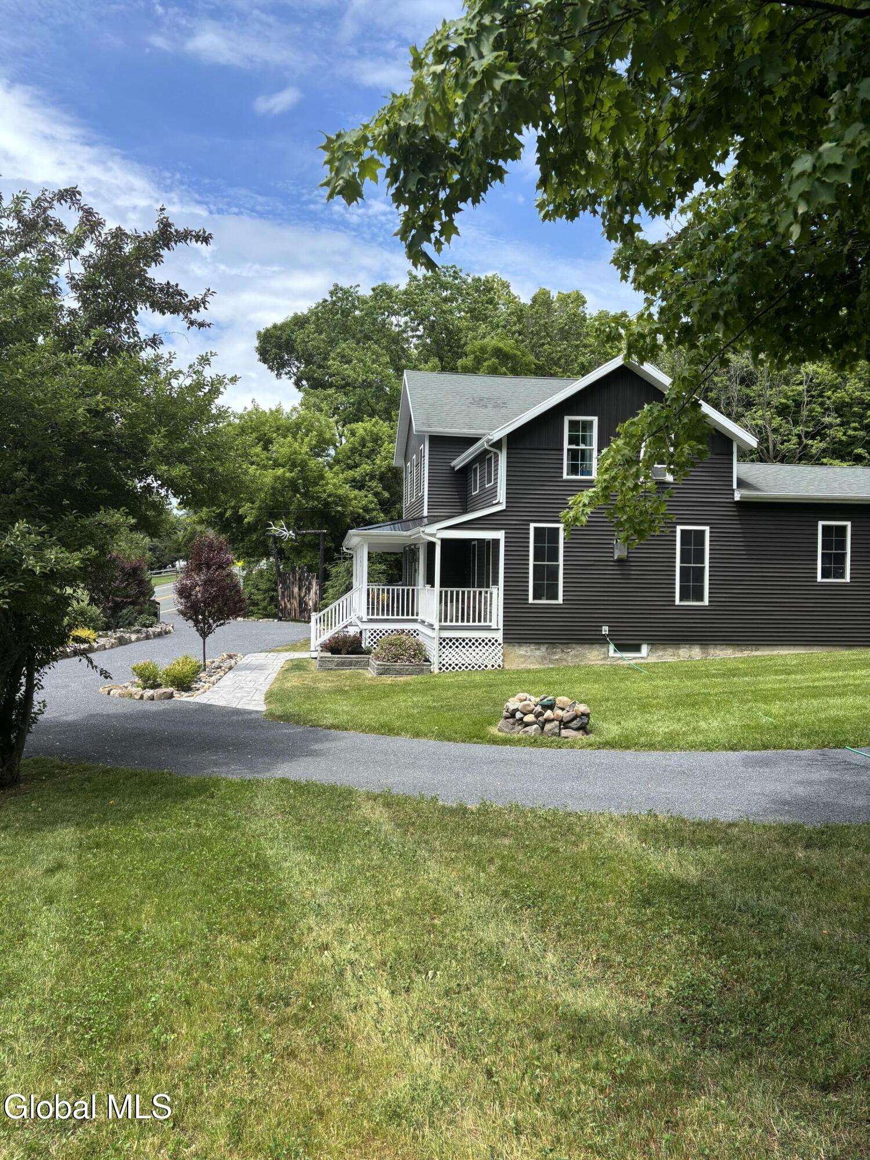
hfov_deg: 53.1
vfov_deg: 67.3
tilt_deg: -0.4
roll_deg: -0.8
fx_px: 871
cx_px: 435
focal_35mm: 26
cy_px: 580
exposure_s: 1/2398
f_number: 1.6
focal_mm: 5.96
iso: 50
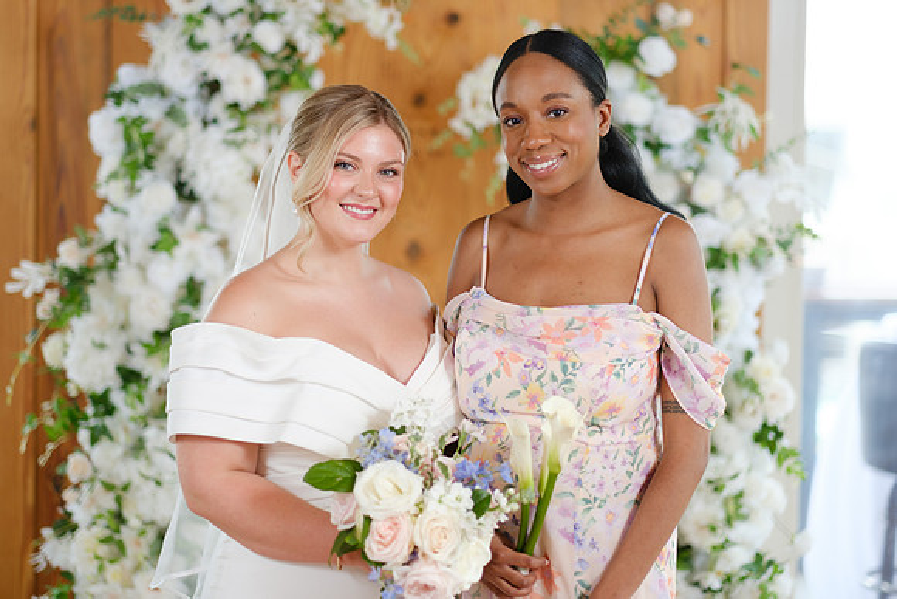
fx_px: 2093
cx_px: 448
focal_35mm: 84
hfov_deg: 24.2
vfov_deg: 16.3
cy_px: 300
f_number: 1.4
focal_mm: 56
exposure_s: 1/250
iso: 125
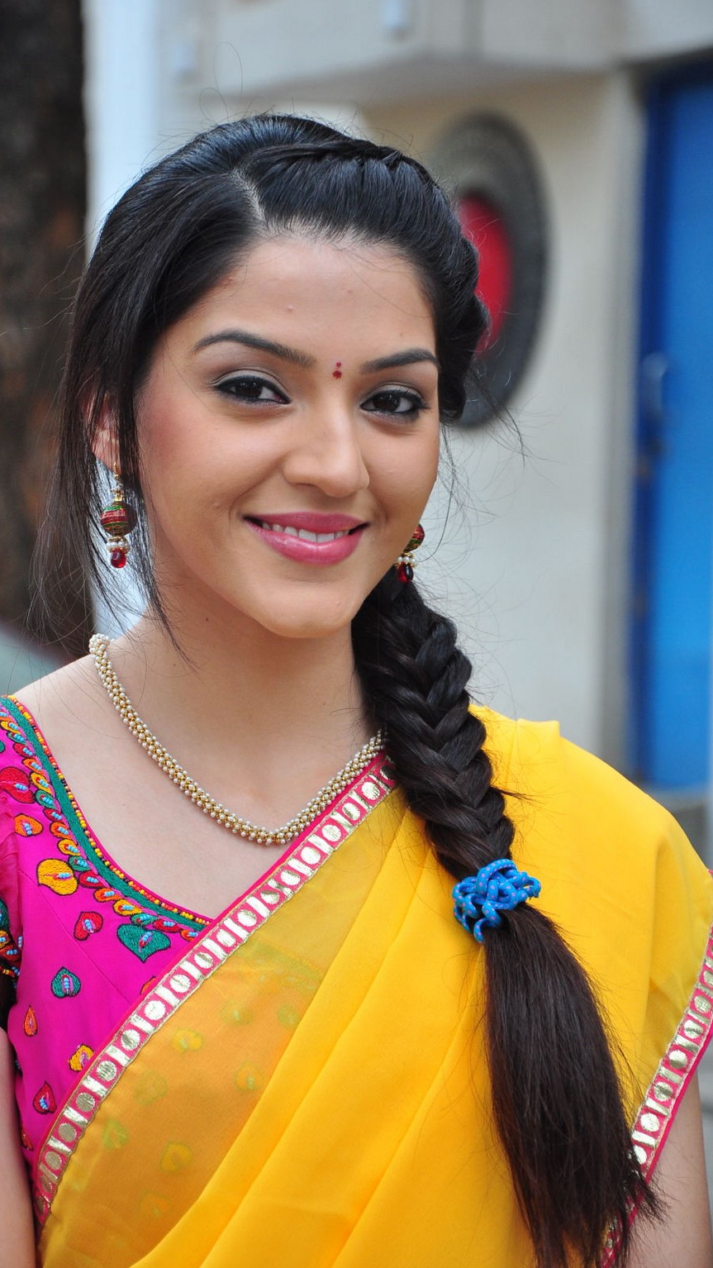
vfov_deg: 15.1
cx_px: 293
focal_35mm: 142
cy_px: 633
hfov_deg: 8.5
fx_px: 4772
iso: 500
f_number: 5.6
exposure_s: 1/125
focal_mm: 90
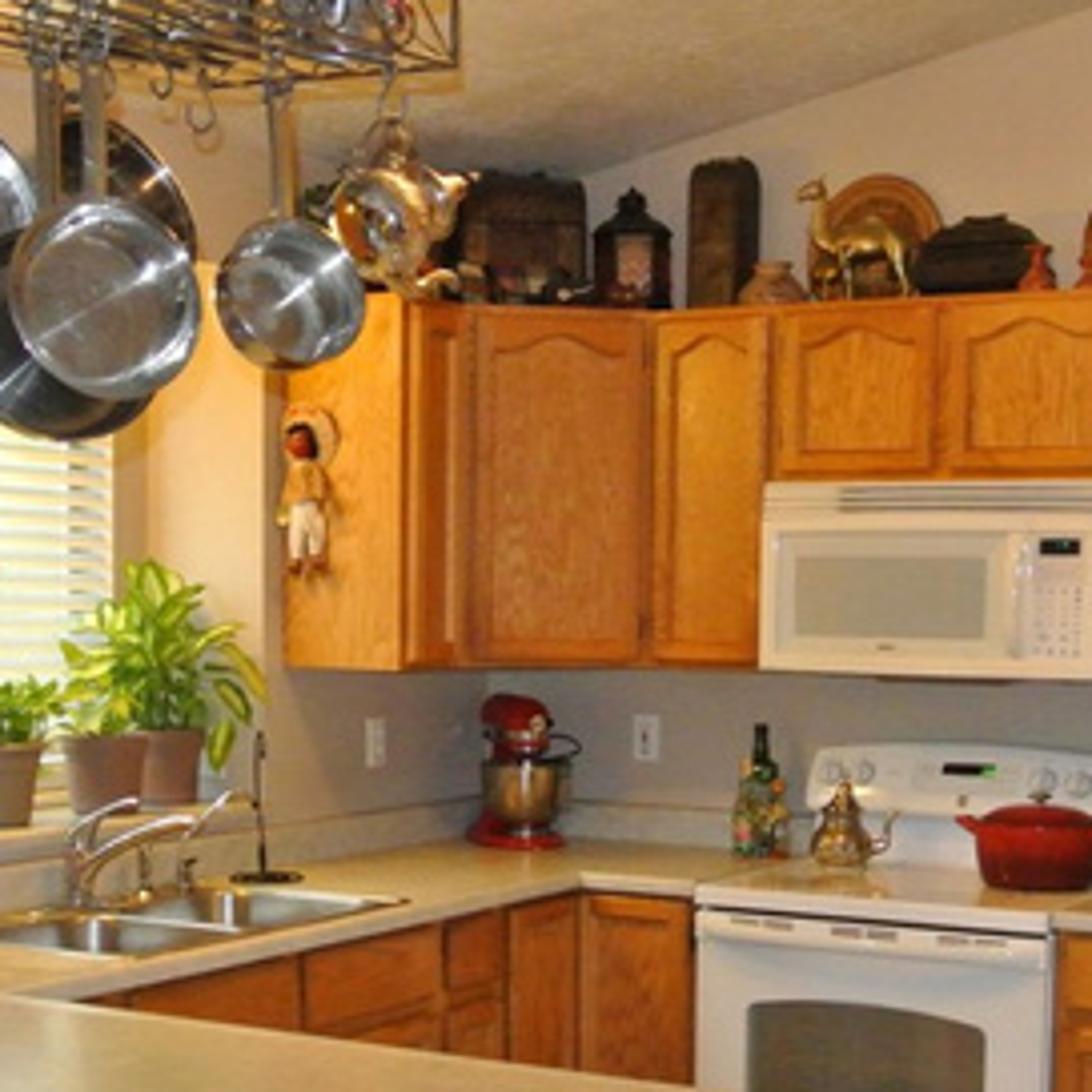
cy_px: 831
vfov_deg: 27.3
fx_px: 2213
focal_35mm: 62
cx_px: 594
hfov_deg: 27.7
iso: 2500
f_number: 3.8
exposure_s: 1/60
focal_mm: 11.8
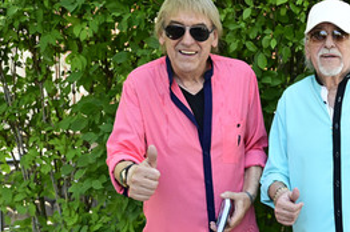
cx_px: 279
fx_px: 602
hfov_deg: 31.6
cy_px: 155
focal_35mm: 62
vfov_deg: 21.8
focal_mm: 36
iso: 4000
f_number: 2.8
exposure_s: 1/6400
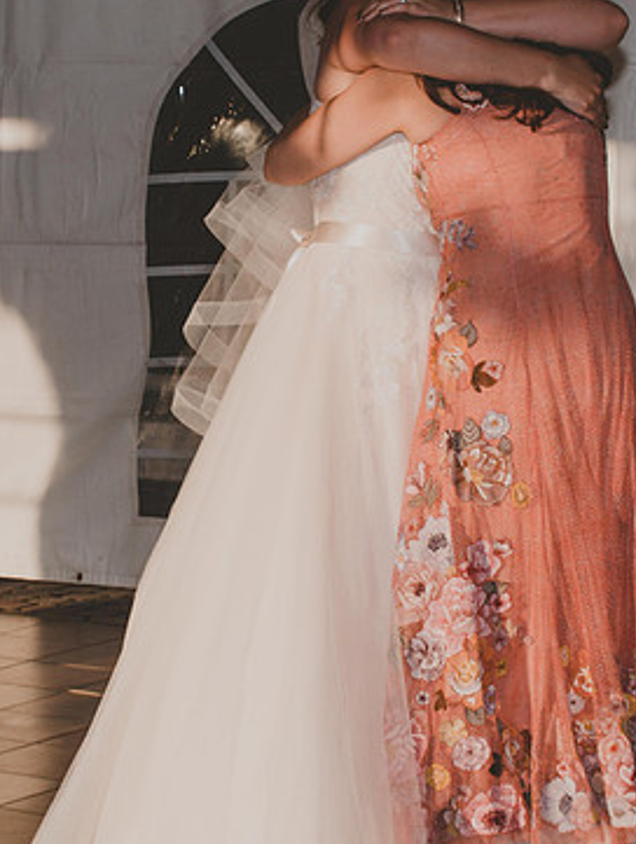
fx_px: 2687
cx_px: 244
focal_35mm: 110
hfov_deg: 13.5
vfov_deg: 17.8
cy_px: 347
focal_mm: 38
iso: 100
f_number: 13
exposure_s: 1/200
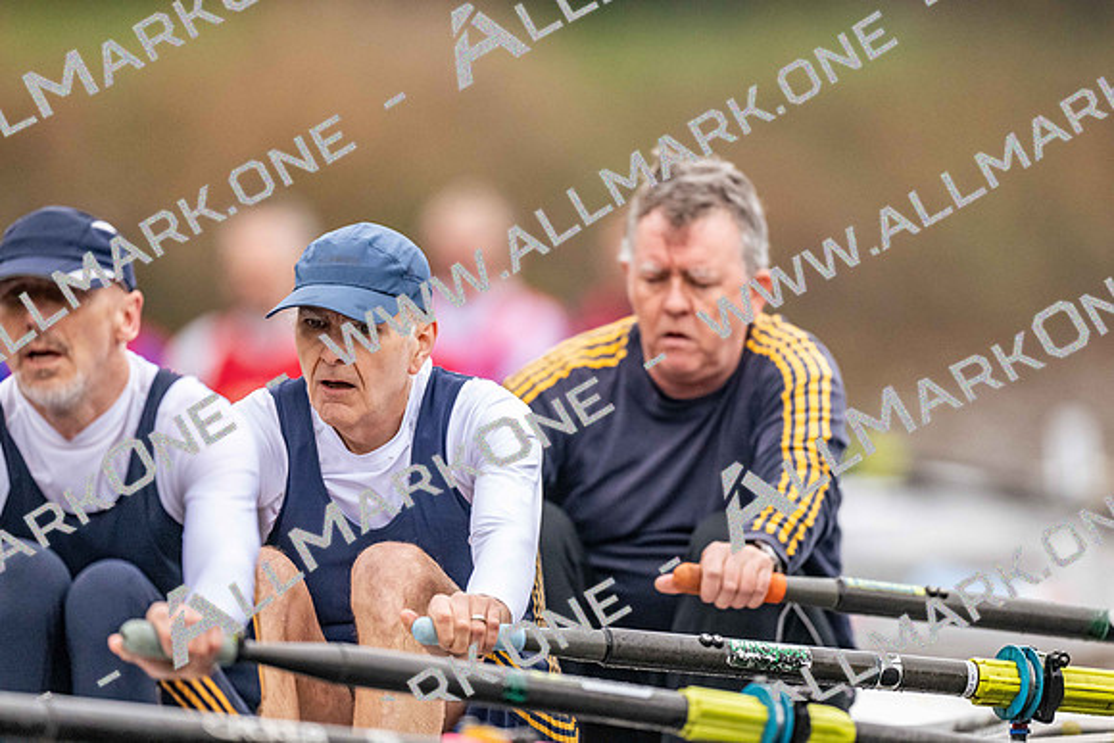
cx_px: 557
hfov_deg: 3.4
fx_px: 18570
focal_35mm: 600
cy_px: 372
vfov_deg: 2.3
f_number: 4
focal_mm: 600
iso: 5000
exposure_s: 1/2500
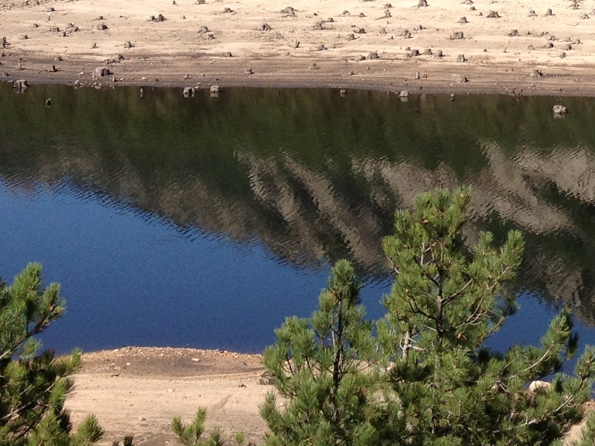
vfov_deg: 13.0
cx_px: 712
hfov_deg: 17.2
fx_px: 1874
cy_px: -180
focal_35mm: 109
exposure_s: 1/1255
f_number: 2.4
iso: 64
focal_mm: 4.28
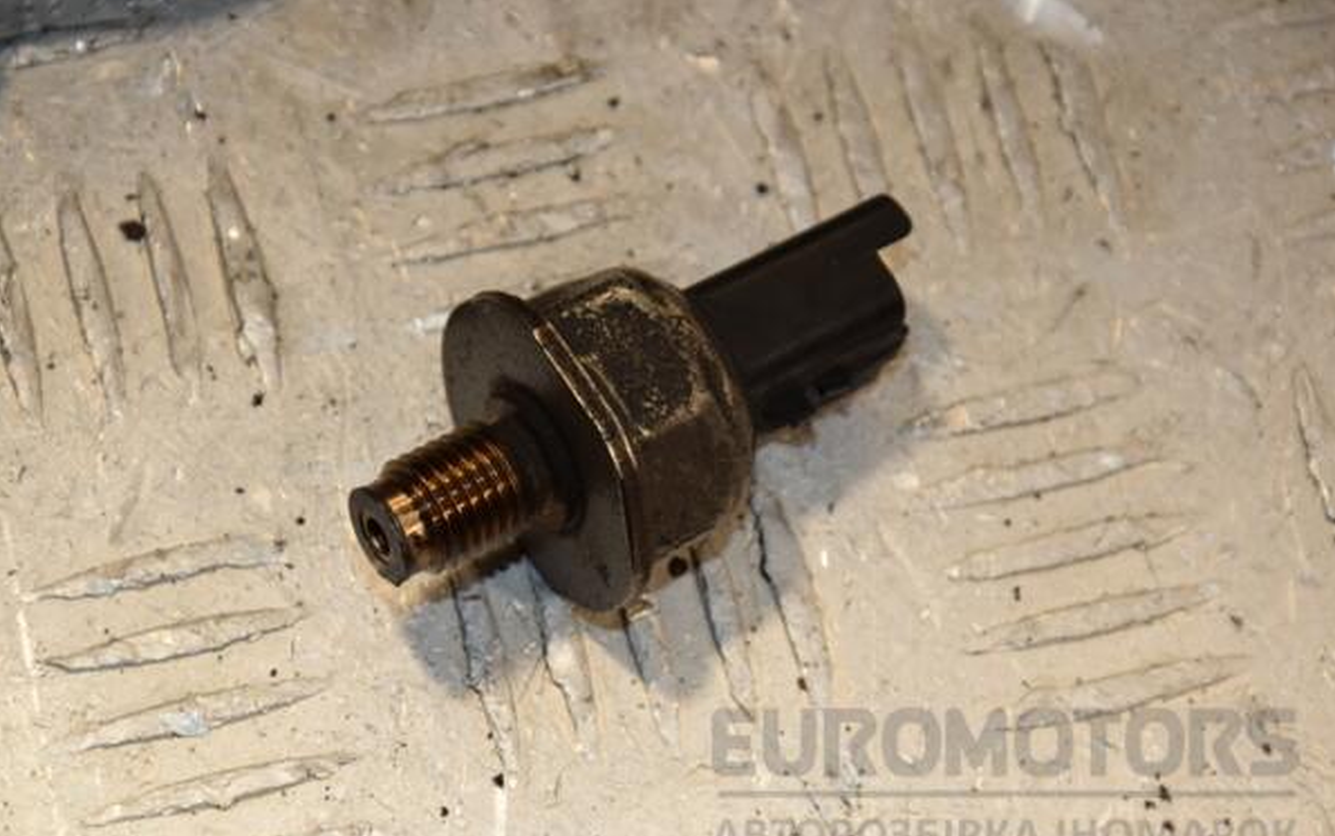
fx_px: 5879
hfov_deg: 13.0
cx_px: 670
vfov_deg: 8.1
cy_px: 444
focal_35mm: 162
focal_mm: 105
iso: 800
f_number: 8
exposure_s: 1/200
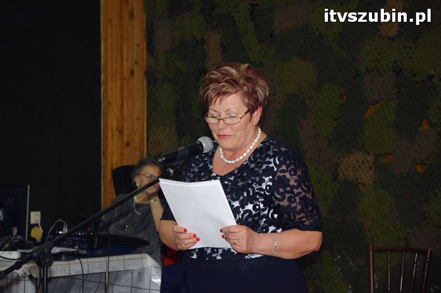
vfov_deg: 13.0
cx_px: 220
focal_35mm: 105
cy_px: 146
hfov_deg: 19.5
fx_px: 1285
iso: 640
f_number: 4.5
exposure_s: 1/60
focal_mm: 70
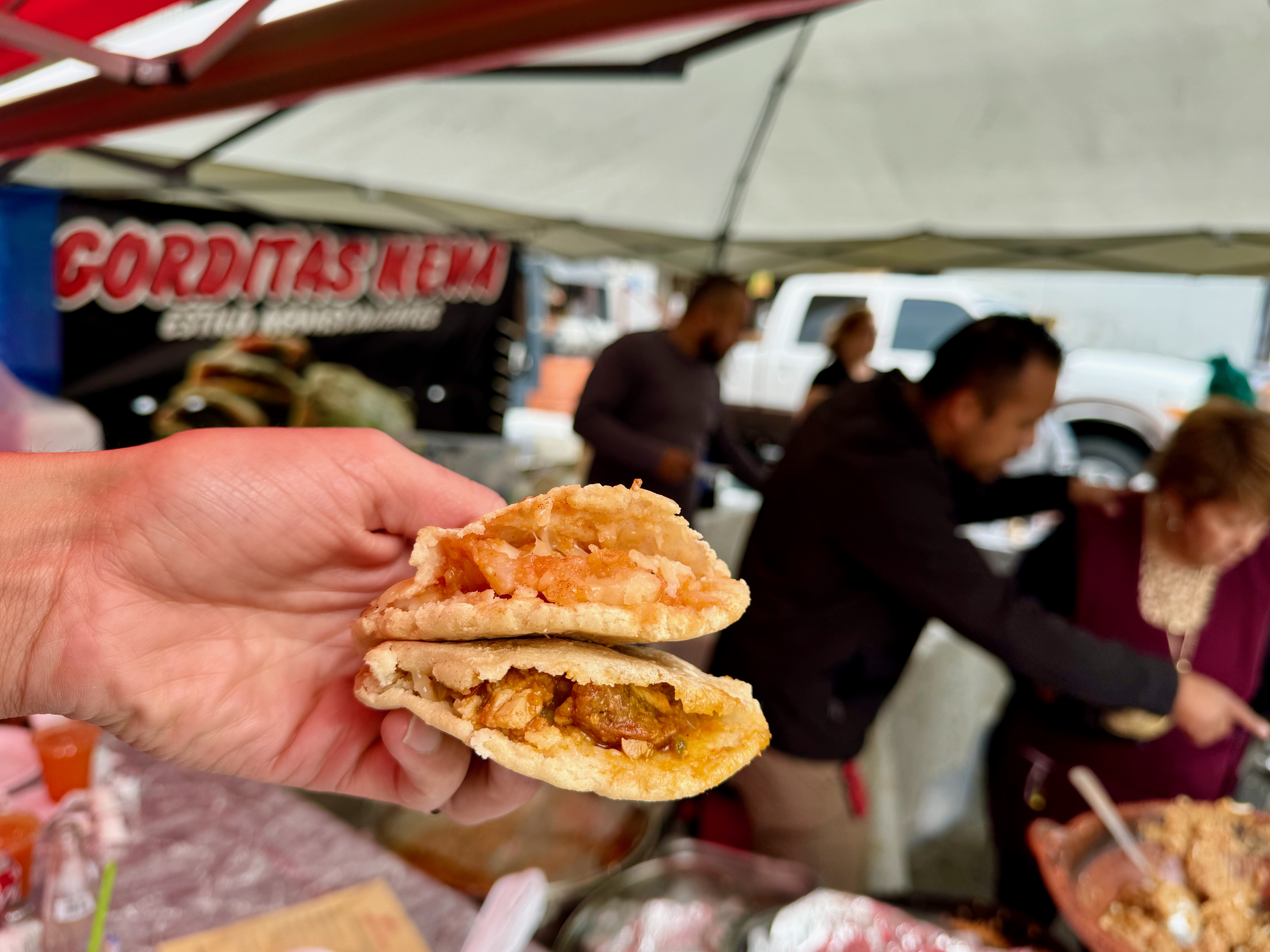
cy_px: 484
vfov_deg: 54.9
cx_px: 651
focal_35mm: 25
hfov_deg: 69.4
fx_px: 917
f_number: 1.78
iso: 80
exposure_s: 1/282
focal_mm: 6.76
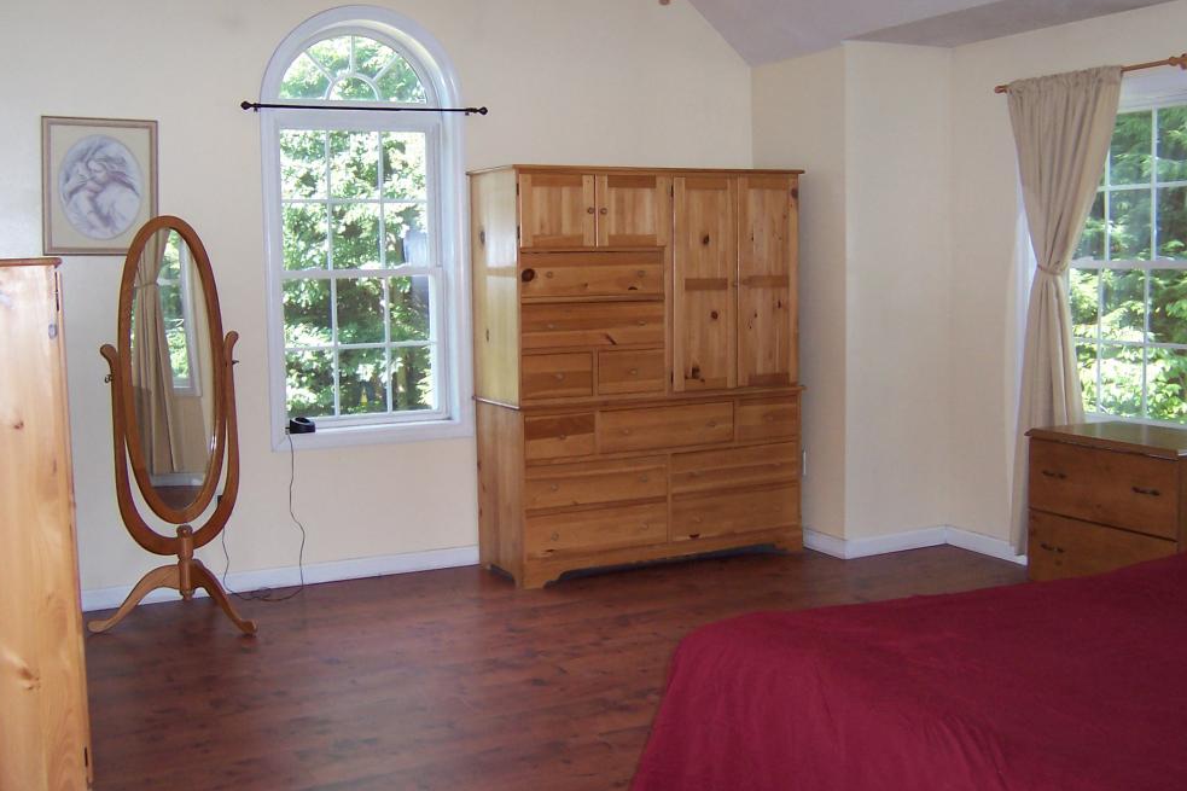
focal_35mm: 39
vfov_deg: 34.1
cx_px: 589
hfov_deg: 49.6
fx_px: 1286
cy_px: 328
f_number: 2.8
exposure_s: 1/60
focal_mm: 5.6
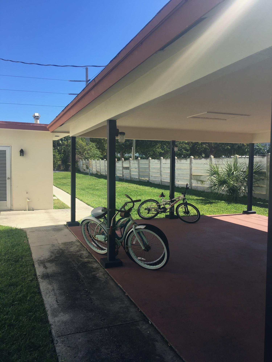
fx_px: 304
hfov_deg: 48.2
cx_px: 136
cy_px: 181
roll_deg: -1.4
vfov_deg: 61.7
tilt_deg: -2.6
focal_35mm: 29
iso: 25
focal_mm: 4.15
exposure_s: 1/1166
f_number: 2.2
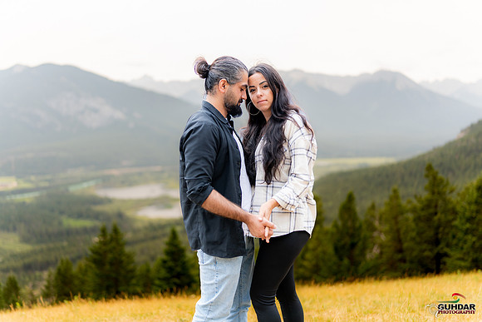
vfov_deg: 37.9
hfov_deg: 54.4
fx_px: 469
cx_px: 241
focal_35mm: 35
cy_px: 161
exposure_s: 1/5000
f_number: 1.2
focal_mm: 35
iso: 200
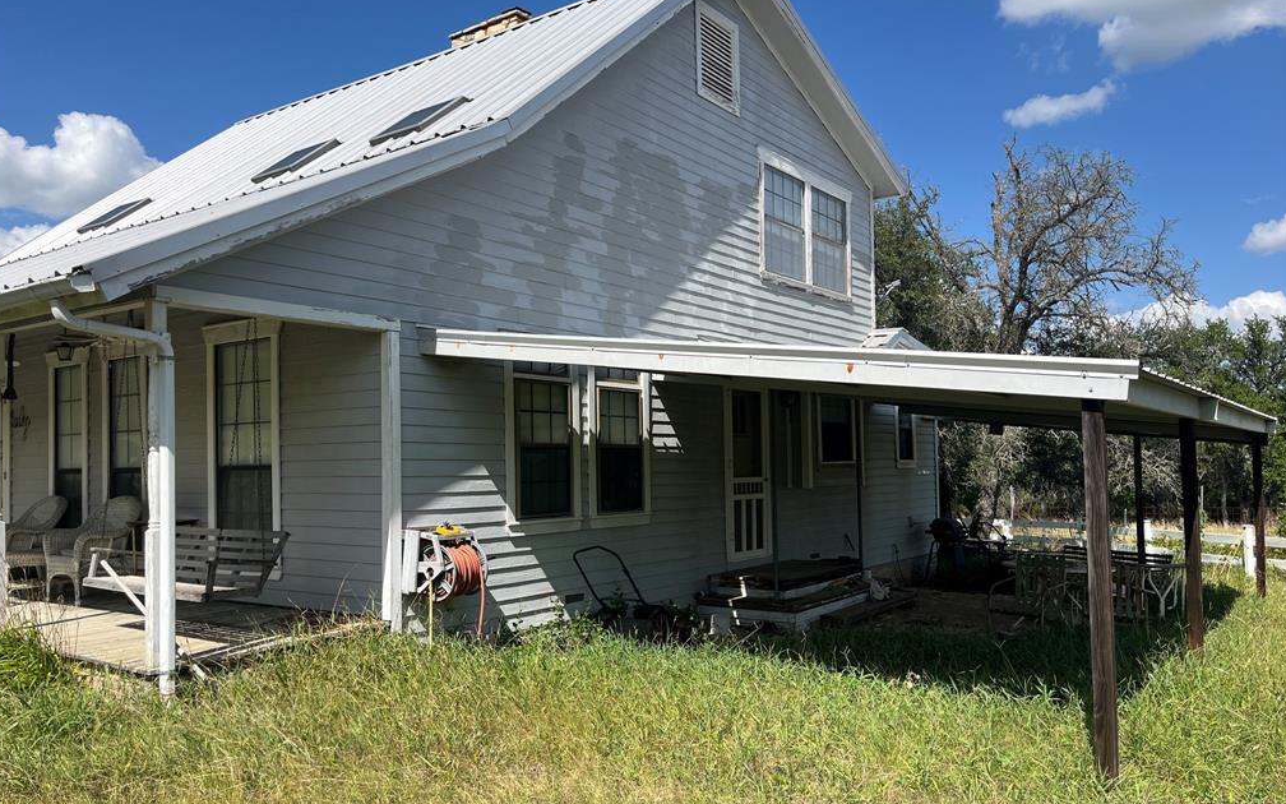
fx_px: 981
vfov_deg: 44.5
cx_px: 638
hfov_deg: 66.5
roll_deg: +1.5
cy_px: 416
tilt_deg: +3.0
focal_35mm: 28
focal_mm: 5.1
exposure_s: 1/3135
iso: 50
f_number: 1.6
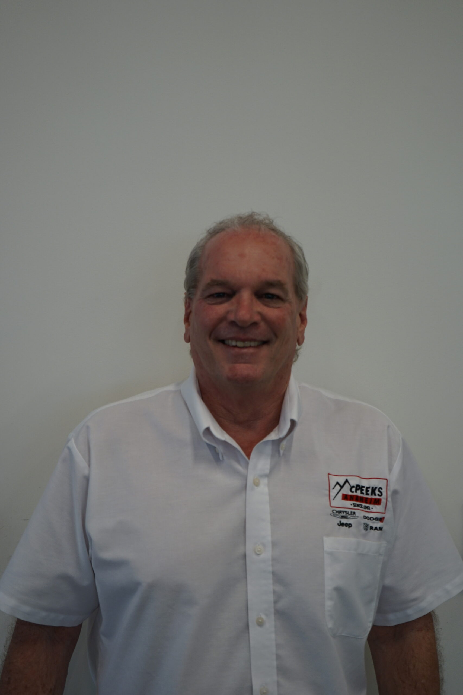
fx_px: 984
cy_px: 348
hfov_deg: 26.5
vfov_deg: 38.9
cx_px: 232
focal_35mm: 51
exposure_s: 1/160
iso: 400
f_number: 4.5
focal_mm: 51
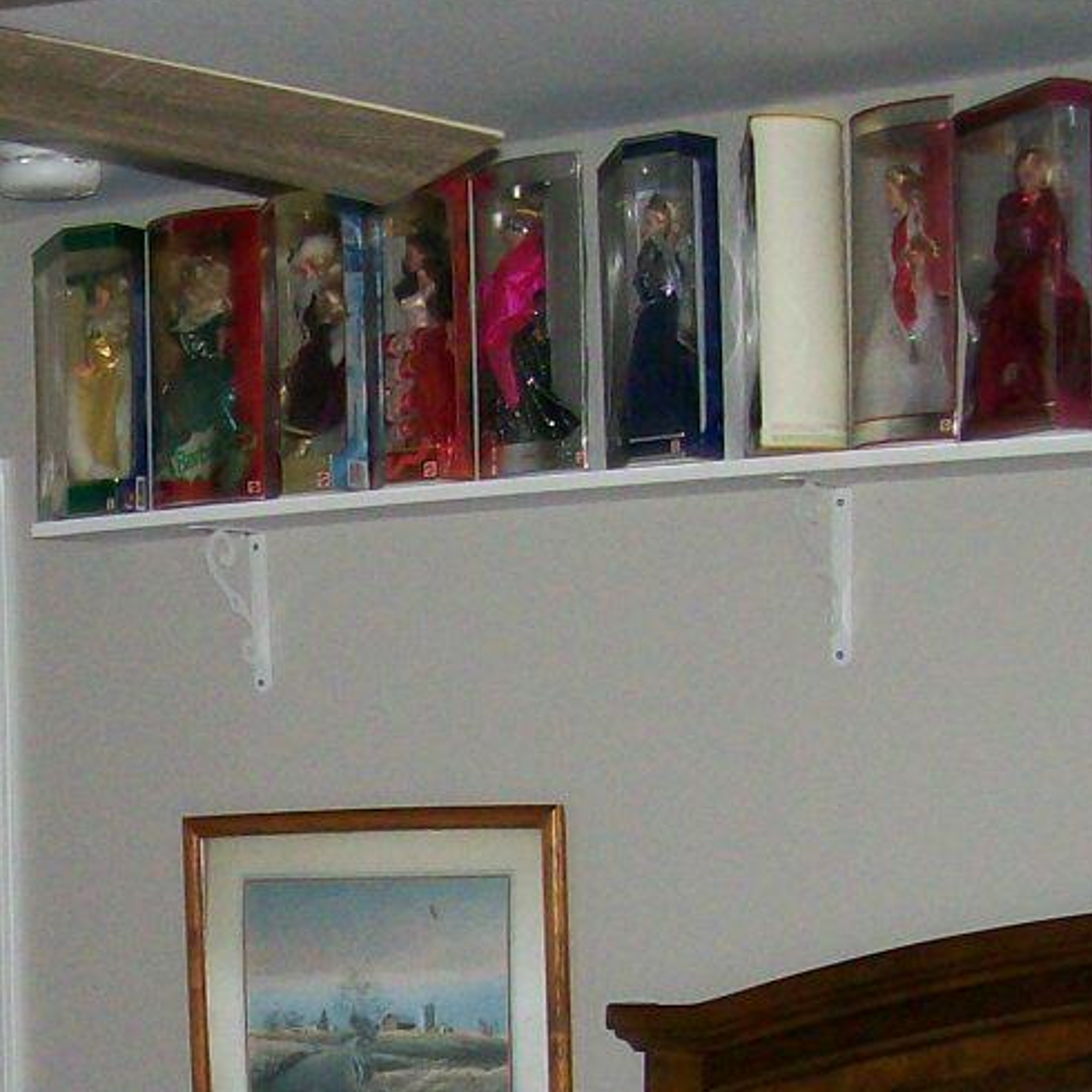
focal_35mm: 104
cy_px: 1145
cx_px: -143
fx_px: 3712
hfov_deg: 16.2
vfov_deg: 16.3
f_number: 2.7
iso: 140
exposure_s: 1/64
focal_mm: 6
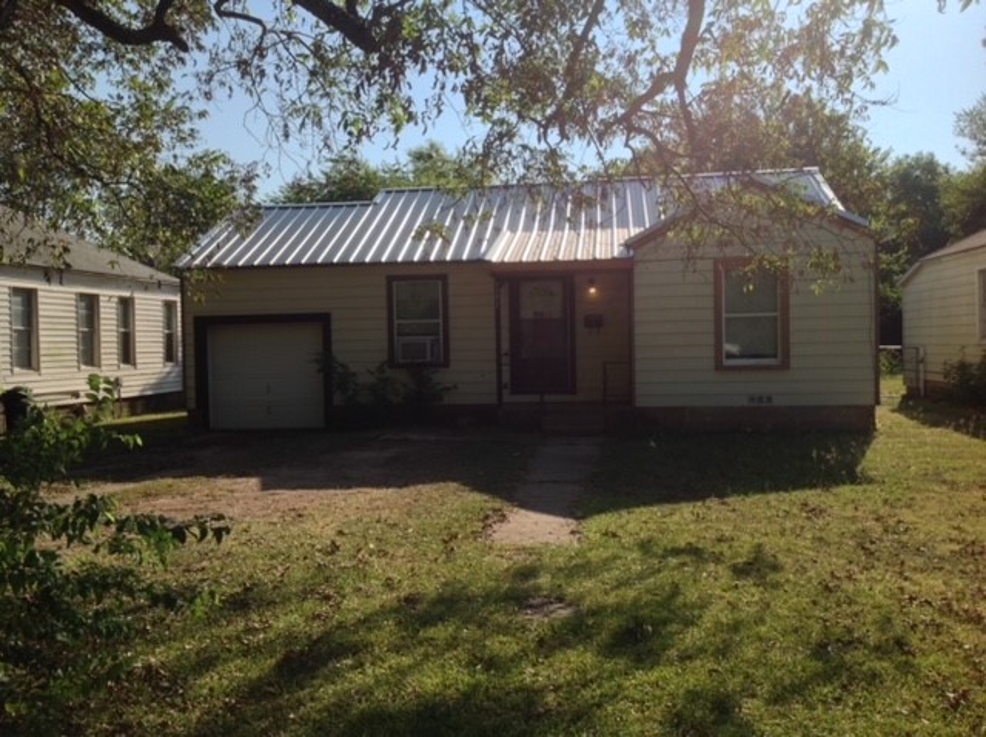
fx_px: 995
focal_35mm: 35
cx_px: 493
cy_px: 368
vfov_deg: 40.6
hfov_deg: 52.7
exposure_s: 1/1374
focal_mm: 4.28
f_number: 2.4
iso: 50
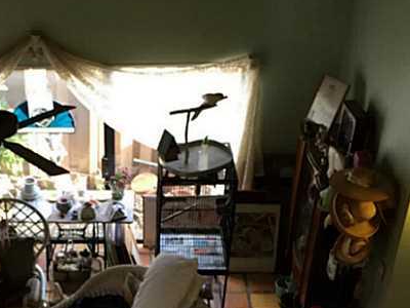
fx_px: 687
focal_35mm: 58
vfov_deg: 24.8
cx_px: 99
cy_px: 245
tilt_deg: -37.5
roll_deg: +0.8
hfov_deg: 32.6
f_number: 2.2
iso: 64
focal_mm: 4.15
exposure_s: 1/15
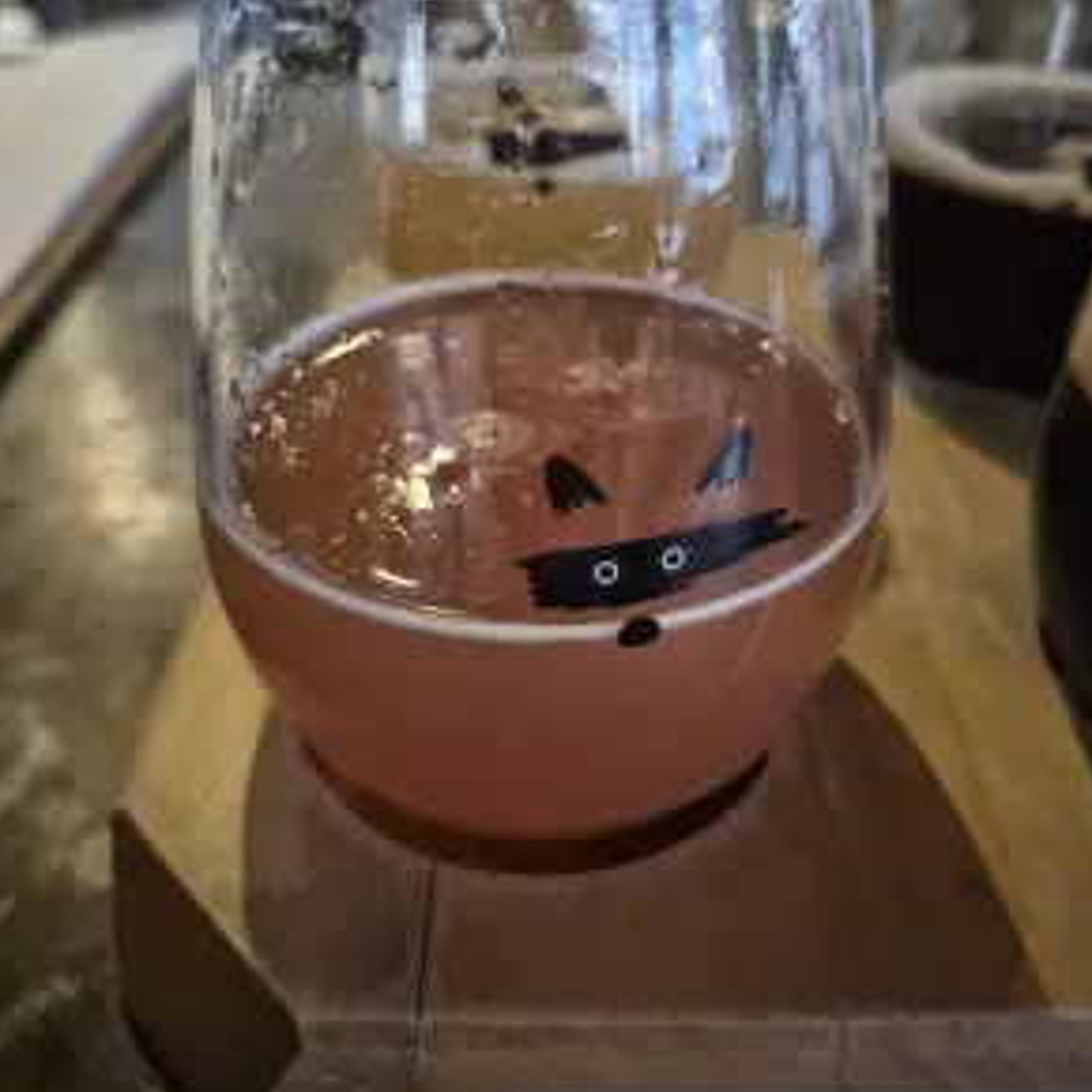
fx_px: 999
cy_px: 418
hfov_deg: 57.3
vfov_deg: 56.7
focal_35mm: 28
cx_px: 550
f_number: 1.8
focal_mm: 5.4
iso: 2000
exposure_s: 1/60
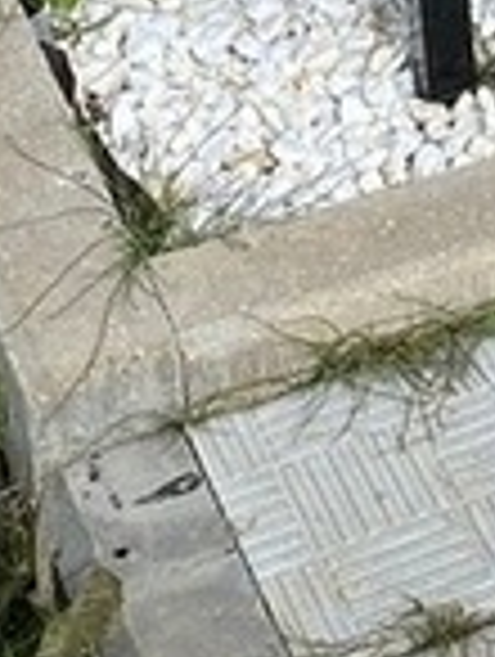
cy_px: -914
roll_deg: -0.6
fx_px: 3460
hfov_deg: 7.8
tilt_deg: -15.0
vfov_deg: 9.6
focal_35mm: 182
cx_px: 1030
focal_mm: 4.25
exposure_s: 1/2513
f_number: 1.8
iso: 32
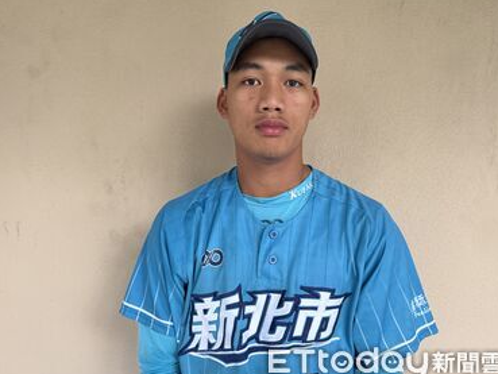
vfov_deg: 53.1
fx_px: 374
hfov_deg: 67.3
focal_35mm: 26
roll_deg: -2.3
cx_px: 244
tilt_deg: -1.9
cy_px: 186
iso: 200
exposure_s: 1/90
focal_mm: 6.76
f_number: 1.78
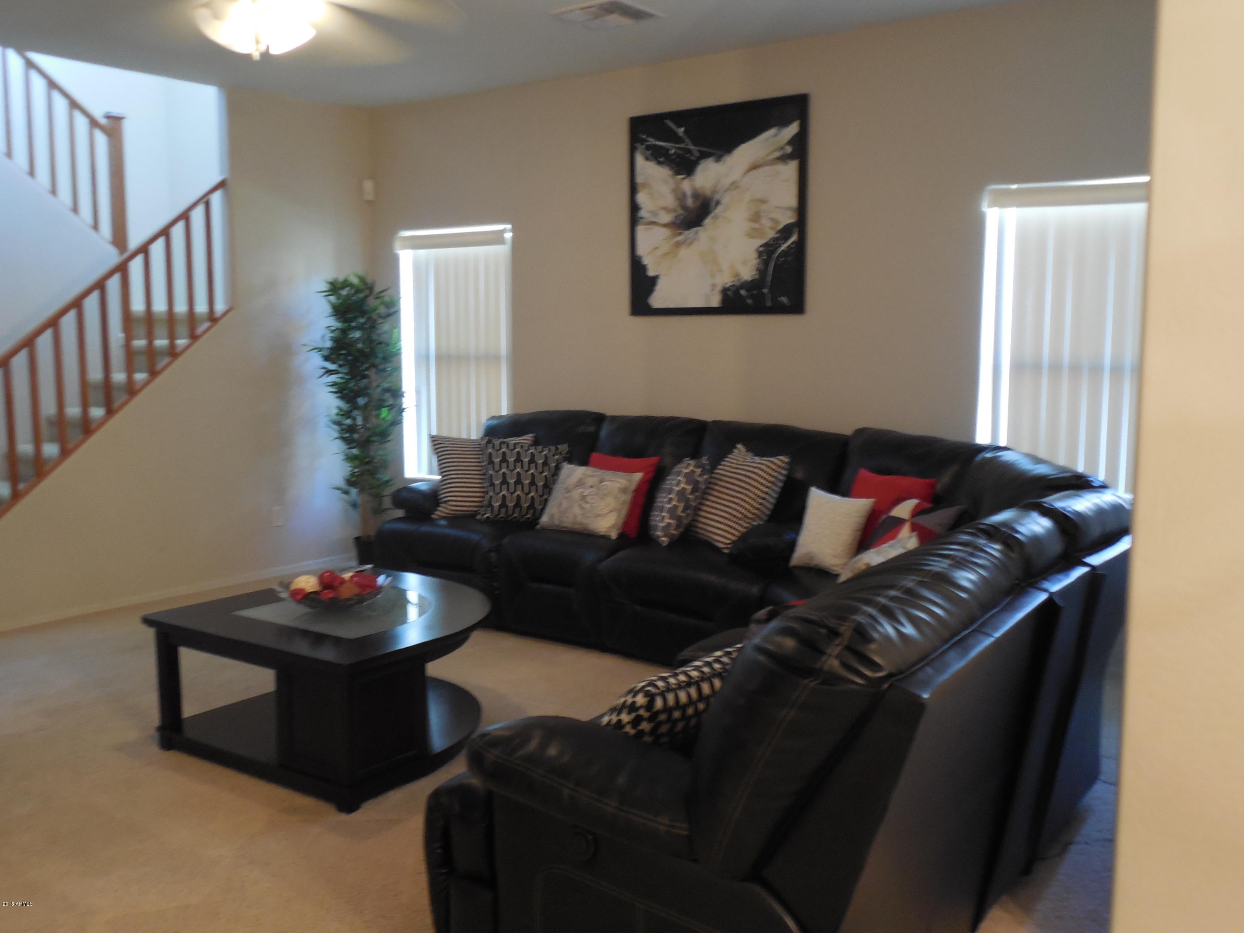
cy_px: 466
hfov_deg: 58.4
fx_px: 1114
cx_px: 622
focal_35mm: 31
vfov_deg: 45.4
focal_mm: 5.6
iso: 400
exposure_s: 1/5
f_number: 3.6
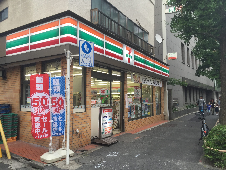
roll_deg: +0.1
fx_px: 189
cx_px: 113
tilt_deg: +3.7
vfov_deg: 48.2
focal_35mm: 29
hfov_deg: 61.7
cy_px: 85
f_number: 2.2
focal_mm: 4.15
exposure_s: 1/100
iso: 50
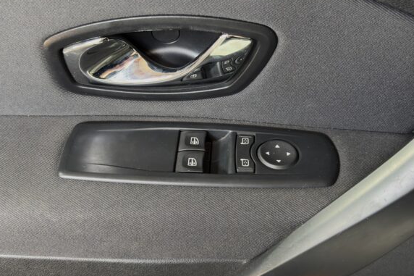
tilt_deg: -38.1
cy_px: 113
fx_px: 506
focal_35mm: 44
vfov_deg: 30.4
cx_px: 208
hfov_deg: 44.5
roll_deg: +5.1
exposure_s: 1/25
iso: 250
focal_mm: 5.96
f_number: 1.6
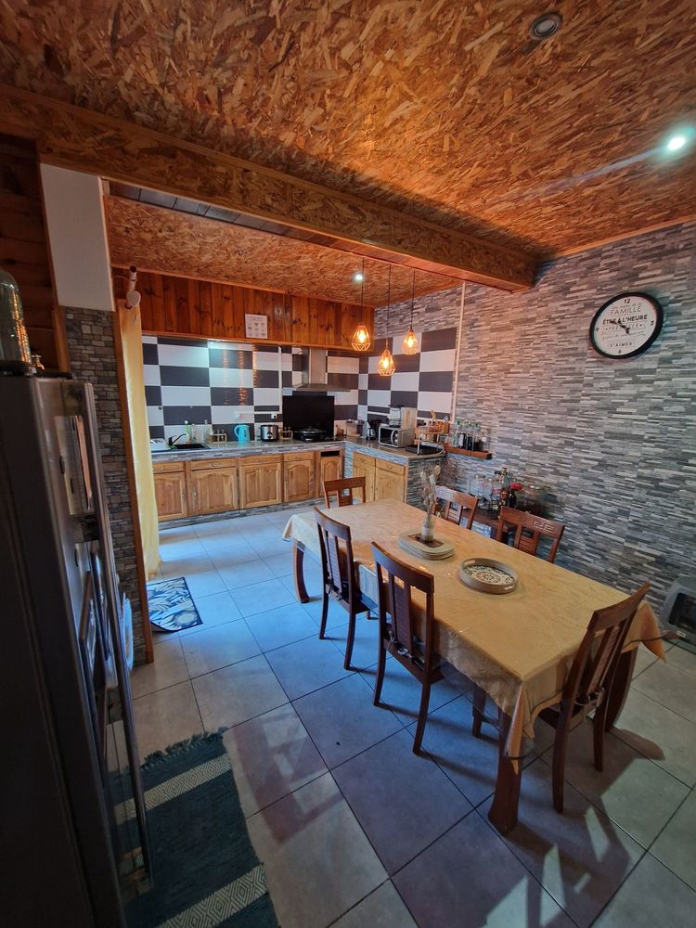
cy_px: 464
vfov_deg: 106.2
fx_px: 349
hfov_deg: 89.9
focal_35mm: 13
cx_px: 348
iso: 500
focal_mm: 2.2
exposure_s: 1/33
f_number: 2.2
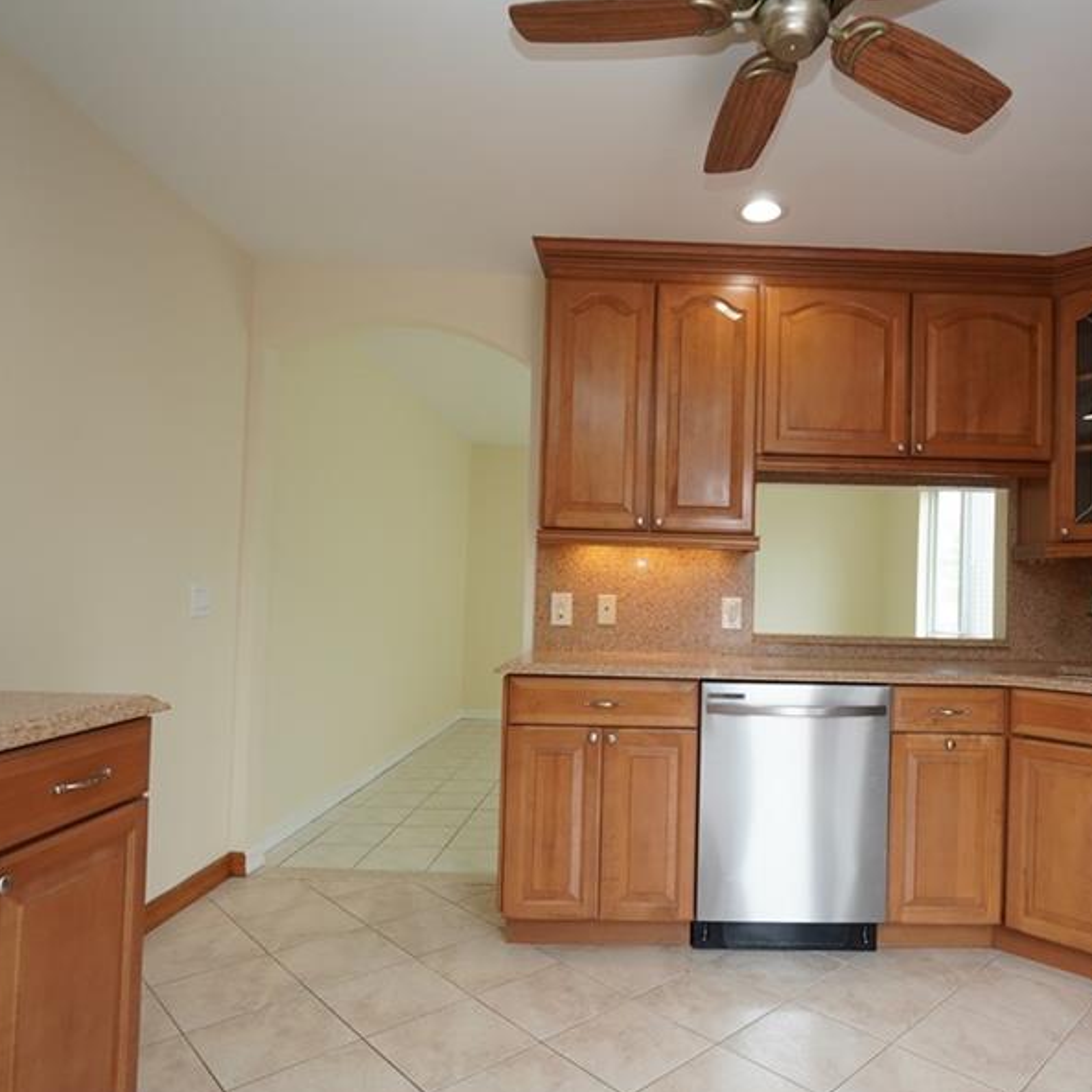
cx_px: 678
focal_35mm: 23
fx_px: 824
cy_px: 567
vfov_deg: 67.0
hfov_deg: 66.1
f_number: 4.5
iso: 400
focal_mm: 10.5
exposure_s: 1/125
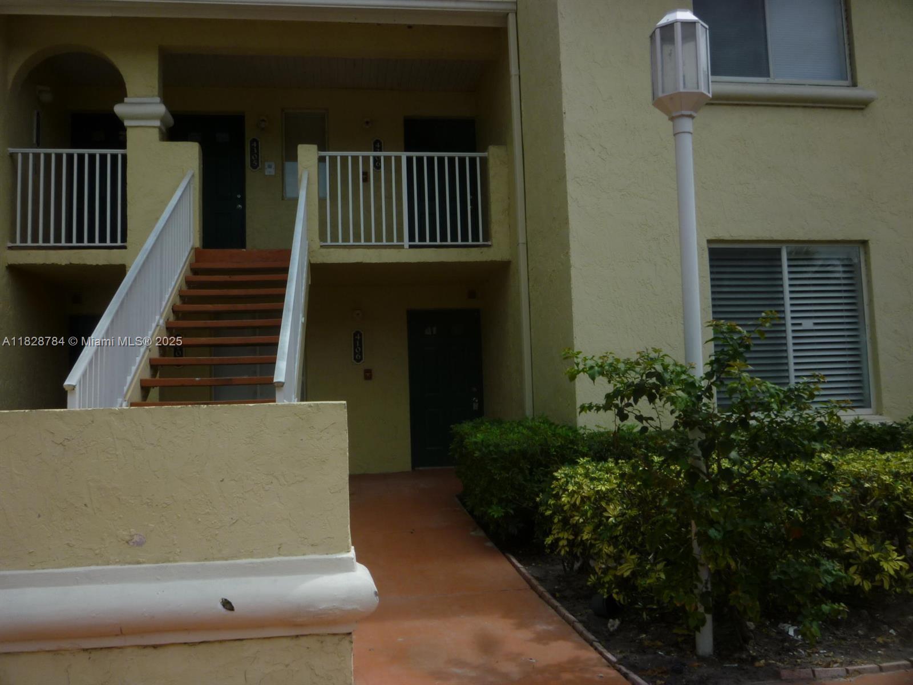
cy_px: 342
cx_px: 456
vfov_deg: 48.2
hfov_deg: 61.7
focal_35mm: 29
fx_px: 765
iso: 80
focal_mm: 5.2
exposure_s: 1/160
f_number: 3.3
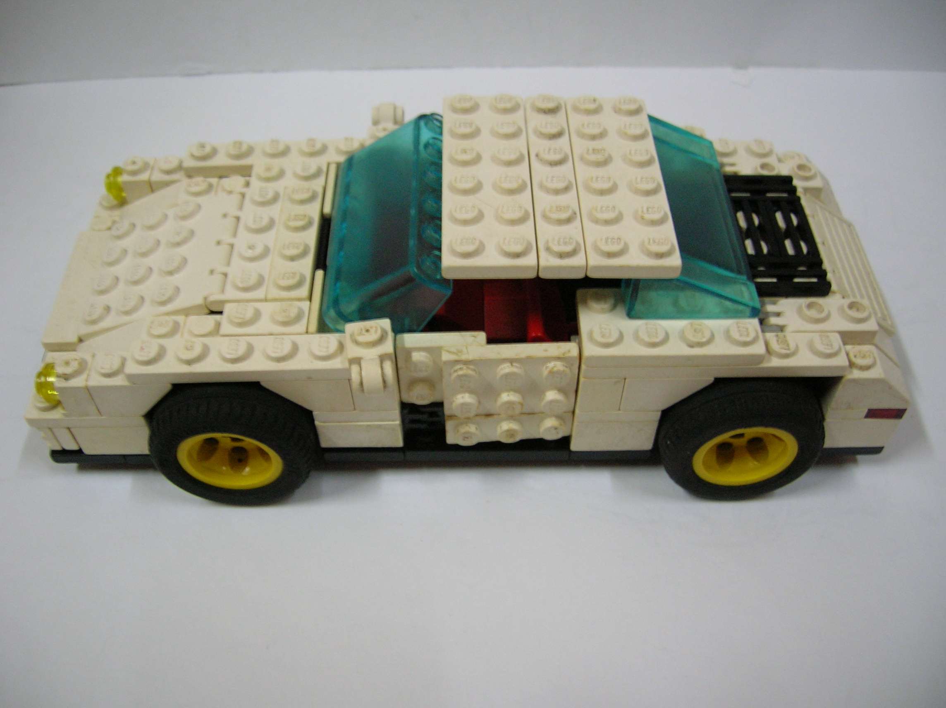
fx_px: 928
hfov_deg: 54.0
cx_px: 473
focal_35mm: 34
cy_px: 354
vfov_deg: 41.7
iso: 100
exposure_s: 1/6.3
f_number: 2.9
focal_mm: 5.7
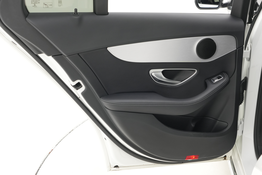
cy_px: 88
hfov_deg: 37.9
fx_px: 382
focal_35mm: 52
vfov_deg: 25.8
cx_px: 131
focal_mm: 35
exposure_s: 1/80
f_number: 7.1
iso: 640
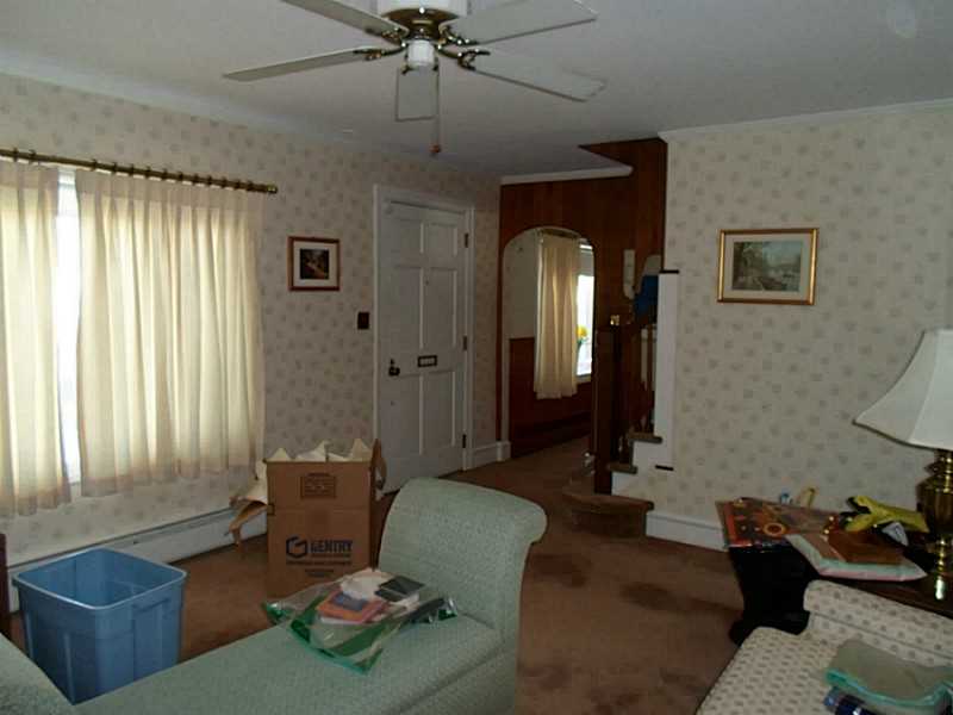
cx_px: 476
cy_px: 358
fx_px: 688
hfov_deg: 69.4
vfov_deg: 54.9
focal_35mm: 25
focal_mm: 4.5
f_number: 2.5
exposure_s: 1/30
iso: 160
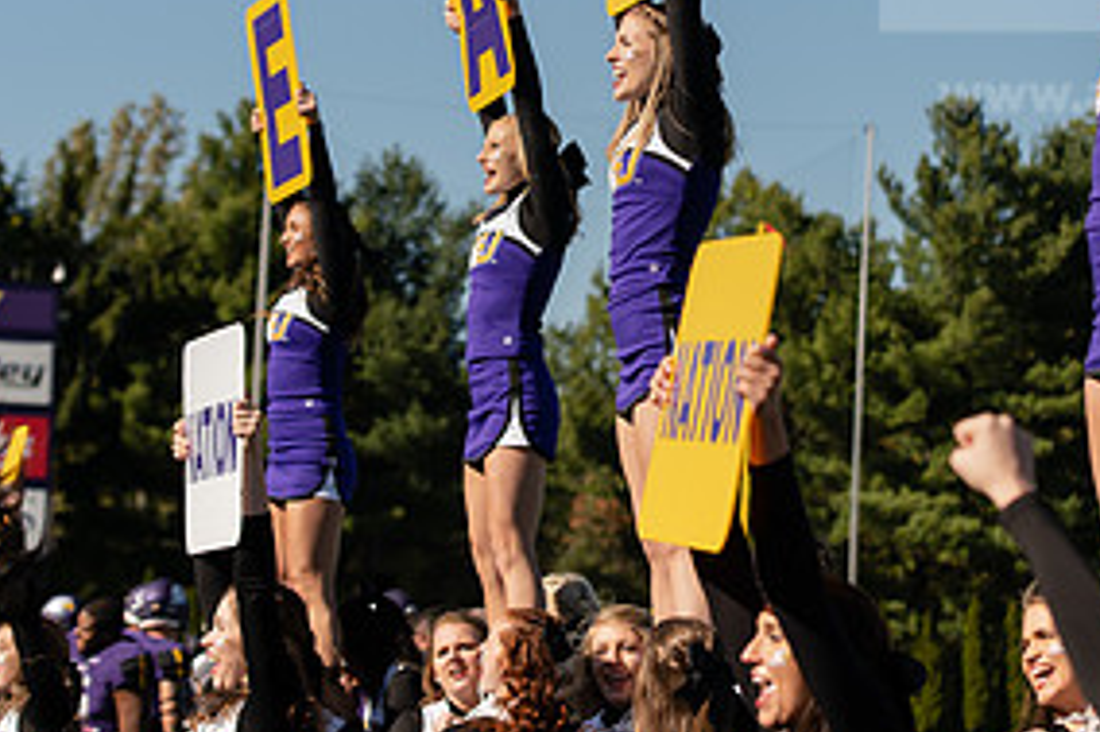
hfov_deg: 14.3
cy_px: 176
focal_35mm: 143
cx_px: 763
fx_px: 4367
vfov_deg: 9.6
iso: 160
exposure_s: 1/2000
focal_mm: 70
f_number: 4
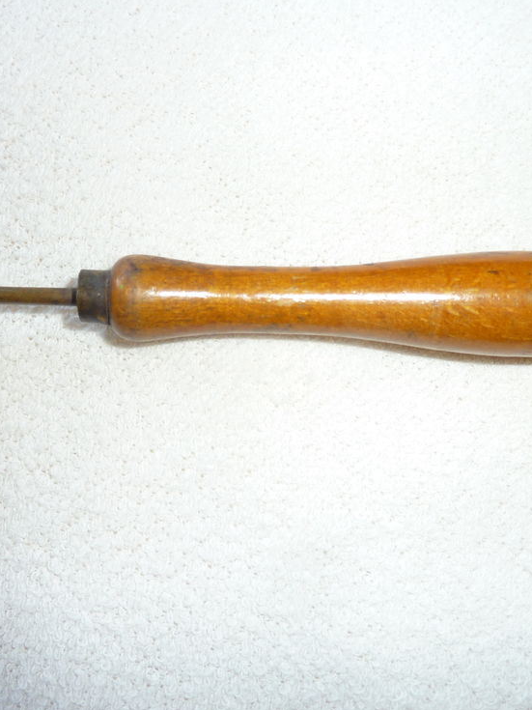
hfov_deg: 41.6
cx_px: 216
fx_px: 697
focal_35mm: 34
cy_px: 352
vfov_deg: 54.0
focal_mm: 4.1
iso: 100
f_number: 3.3
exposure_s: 1/30
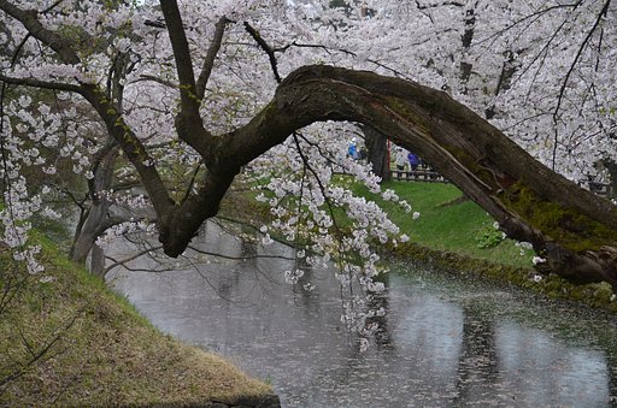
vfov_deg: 15.1
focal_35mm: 90
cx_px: 308
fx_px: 1539
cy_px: 204
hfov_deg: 22.7
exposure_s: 1/1250
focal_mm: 60
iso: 1000
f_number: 5.3
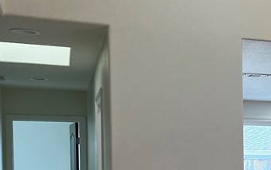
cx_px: 382
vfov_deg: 15.4
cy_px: 183
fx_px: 613
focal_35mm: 83
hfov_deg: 21.7
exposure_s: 1/120
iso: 64
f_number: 1.5
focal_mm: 5.7
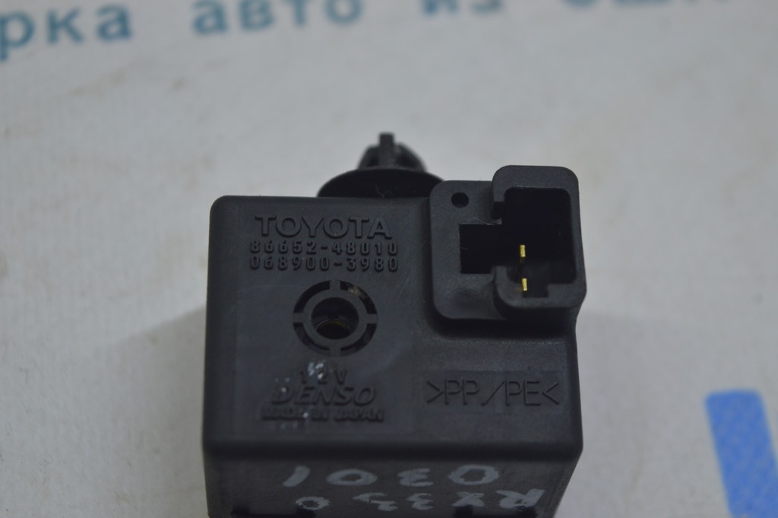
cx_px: 389
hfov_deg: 24.6
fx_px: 1781
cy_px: 259
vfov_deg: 16.5
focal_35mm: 82
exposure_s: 1/50
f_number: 5.6
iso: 400
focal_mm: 55
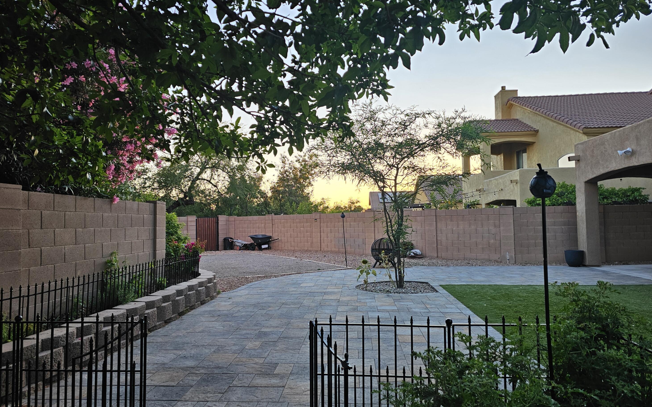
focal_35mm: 25
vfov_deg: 49.3
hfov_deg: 72.6
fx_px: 444
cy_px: 208
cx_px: 324
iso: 40
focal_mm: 6.3
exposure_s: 1/120
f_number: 1.7
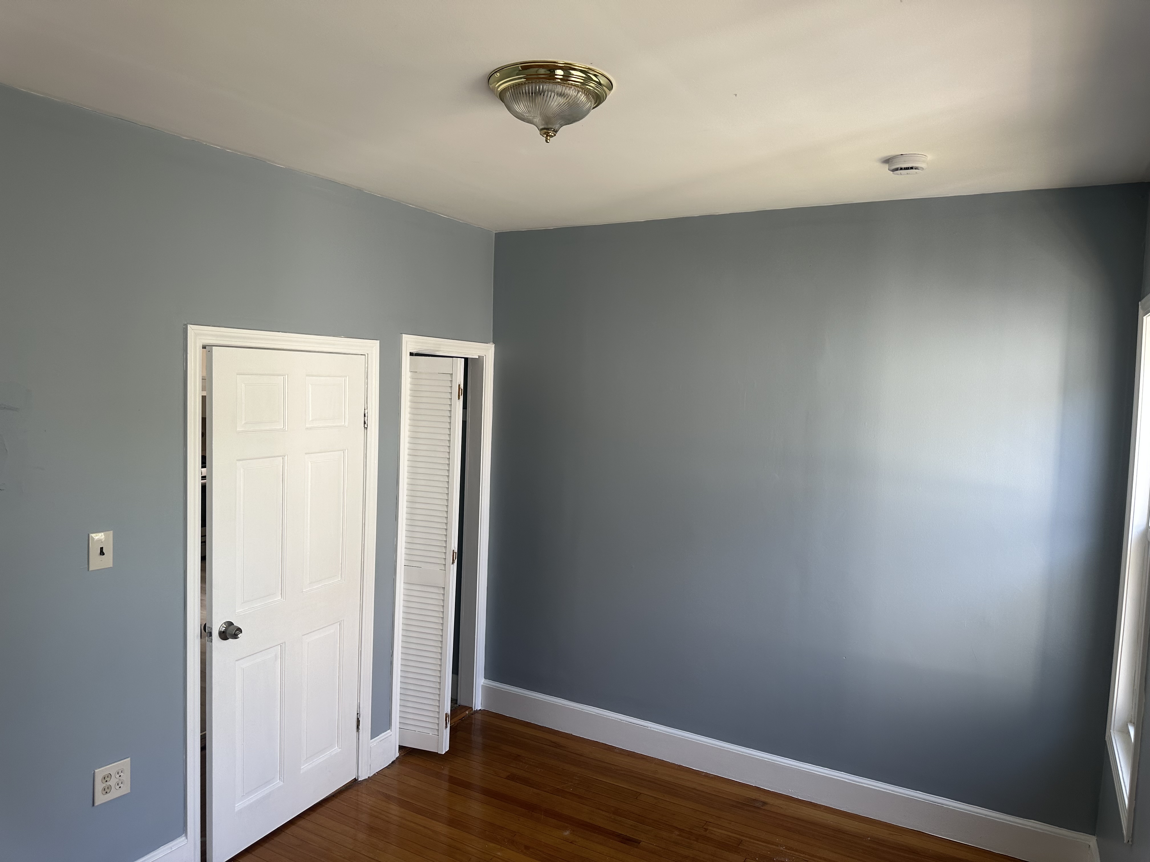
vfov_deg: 56.8
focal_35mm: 24
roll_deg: -2.4
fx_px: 797
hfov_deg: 71.6
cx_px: 575
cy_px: 431
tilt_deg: -4.2
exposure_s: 1/120
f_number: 1.78
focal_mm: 6.86
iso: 100
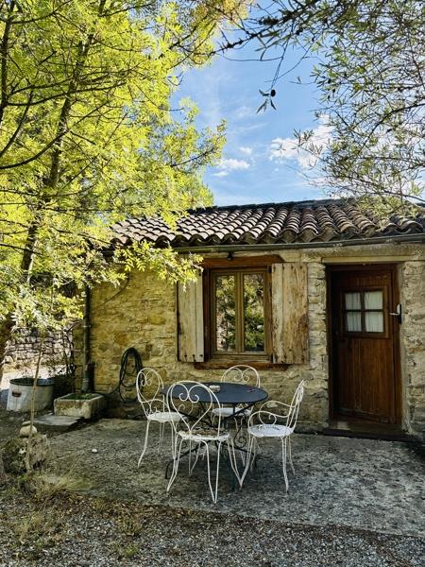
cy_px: 284
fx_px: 426
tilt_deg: +3.5
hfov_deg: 53.1
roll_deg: +0.5
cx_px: 212
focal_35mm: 26
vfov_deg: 67.3
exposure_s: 1/2012
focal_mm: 5.96
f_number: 1.6
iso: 50
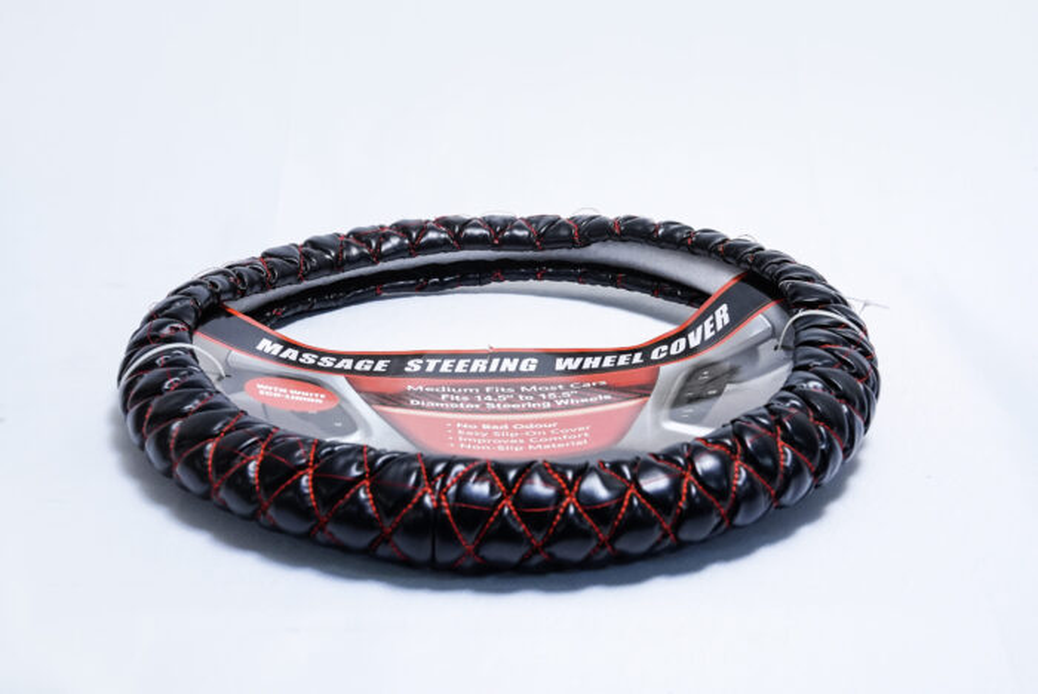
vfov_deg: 21.0
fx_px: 1876
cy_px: 347
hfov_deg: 30.9
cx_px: 519
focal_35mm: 65
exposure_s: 1/160
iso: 3200
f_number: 10
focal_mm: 65
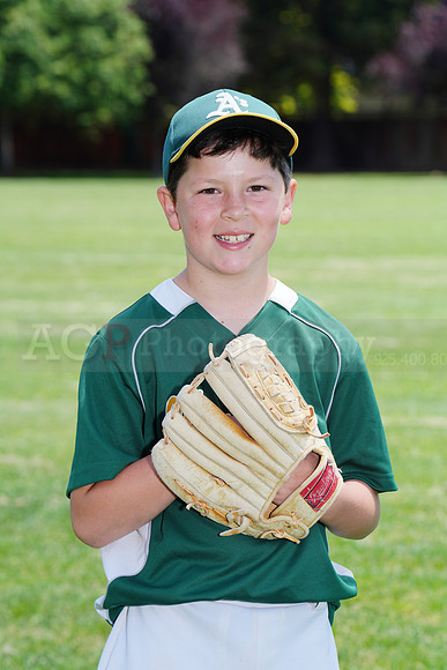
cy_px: 335
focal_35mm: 181
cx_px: 224
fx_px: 3369
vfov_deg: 11.4
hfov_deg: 7.6
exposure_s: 1/200
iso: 200
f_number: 10
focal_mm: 181
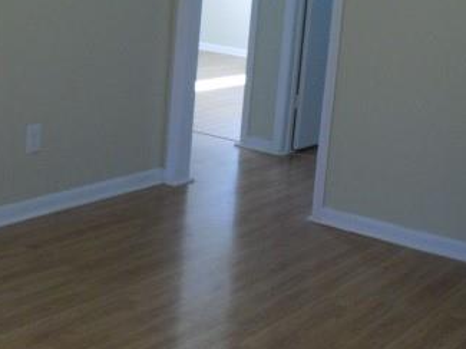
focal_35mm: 71
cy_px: 101
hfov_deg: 27.4
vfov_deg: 20.6
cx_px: 267
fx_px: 955
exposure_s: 1/80
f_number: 3.1
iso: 400
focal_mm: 6.3
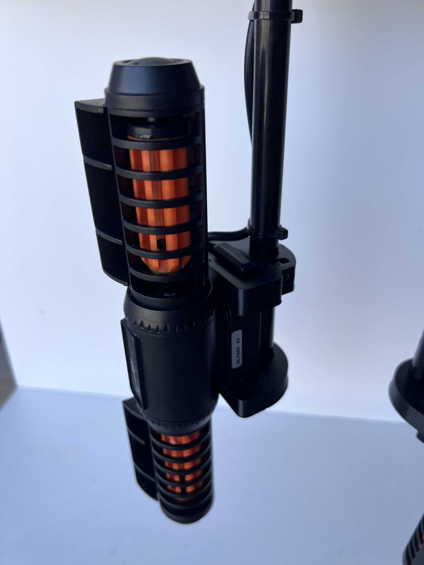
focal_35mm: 26
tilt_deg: -27.7
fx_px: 425
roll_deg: +1.5
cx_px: 212
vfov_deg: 67.3
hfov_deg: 53.1
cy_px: 282
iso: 50
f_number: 1.5
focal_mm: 5.7
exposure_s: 1/567
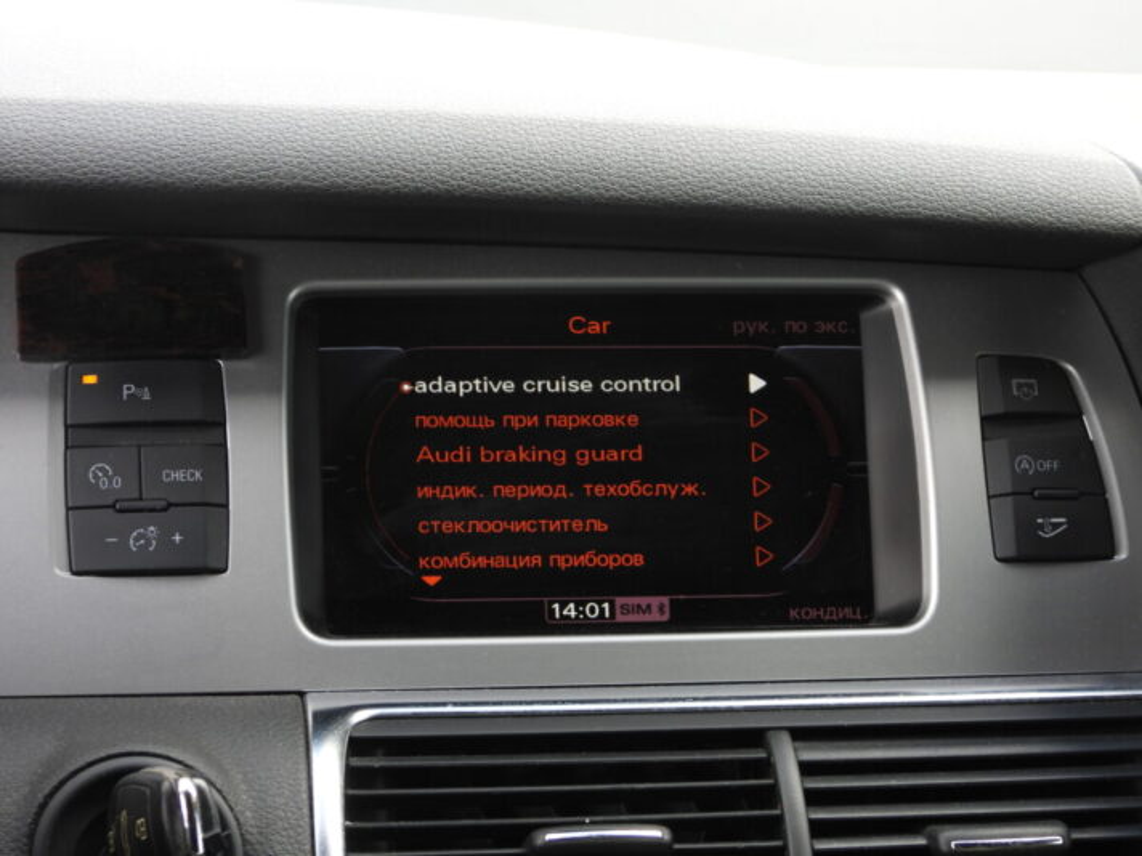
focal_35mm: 105
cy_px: 428
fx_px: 3464
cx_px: 571
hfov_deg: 18.7
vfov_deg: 14.1
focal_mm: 18.9
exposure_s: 1/60
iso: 125
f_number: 4
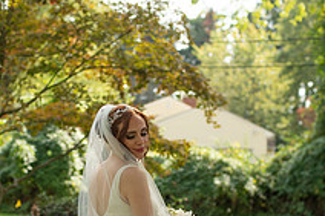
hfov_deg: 19.2
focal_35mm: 106
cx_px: 103
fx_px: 956
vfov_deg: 12.7
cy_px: 233
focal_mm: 50
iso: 320
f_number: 3.2
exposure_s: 1/1600
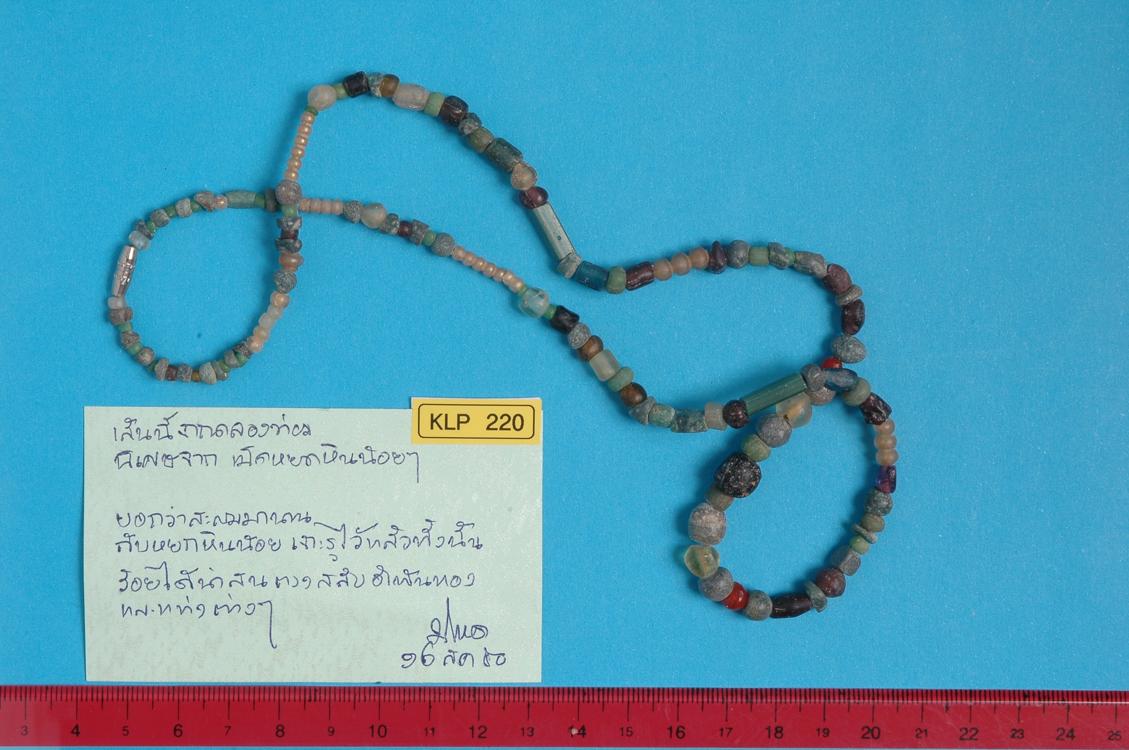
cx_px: 564
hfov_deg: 26.0
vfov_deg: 17.5
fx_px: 2444
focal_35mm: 78
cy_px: 375
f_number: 22
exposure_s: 1/6
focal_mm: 52
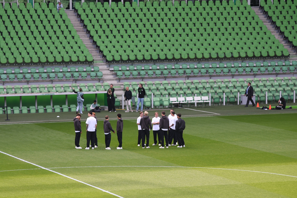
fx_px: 1527
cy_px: 122
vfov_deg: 7.4
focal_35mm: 185
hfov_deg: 11.1
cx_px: 126
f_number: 2.8
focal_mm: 116
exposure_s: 1/2500
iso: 640
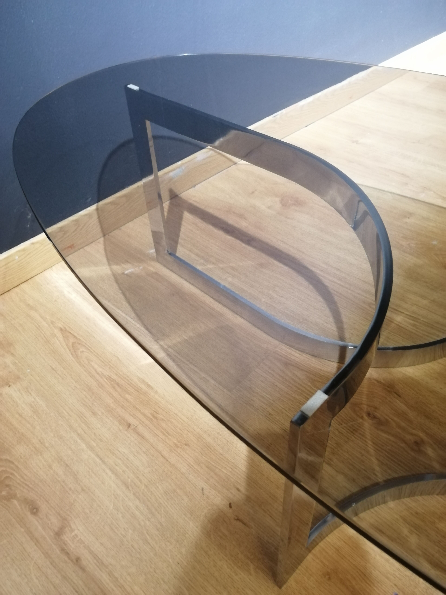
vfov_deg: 65.3
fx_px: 464
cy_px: 298
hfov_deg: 51.4
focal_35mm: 27
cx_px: 223
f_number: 1.8
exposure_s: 1/20
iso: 640
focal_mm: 3.95
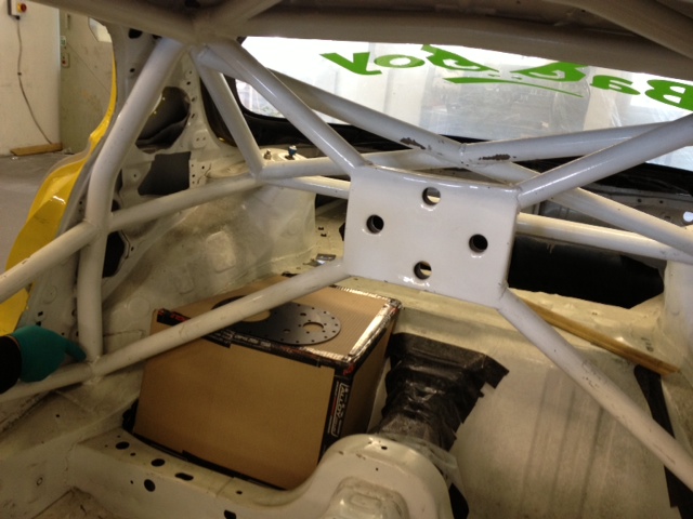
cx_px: 346
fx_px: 701
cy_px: 260
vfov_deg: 40.7
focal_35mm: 35
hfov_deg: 52.6
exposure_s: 1/20
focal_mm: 4.3
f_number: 2.4
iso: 100
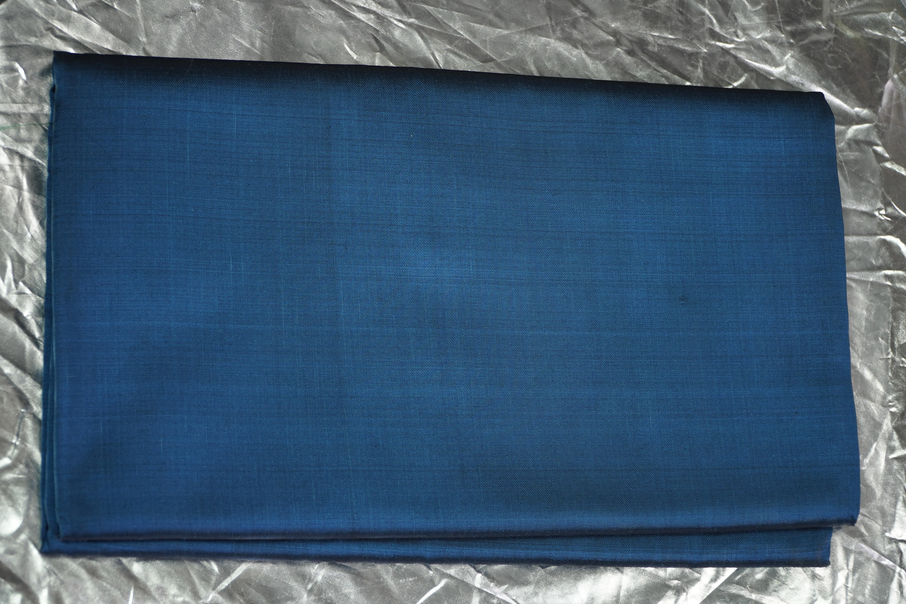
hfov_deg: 29.9
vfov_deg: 20.2
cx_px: 453
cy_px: 302
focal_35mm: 68
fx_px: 1699
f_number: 4
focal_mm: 45
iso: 160
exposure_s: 1/100
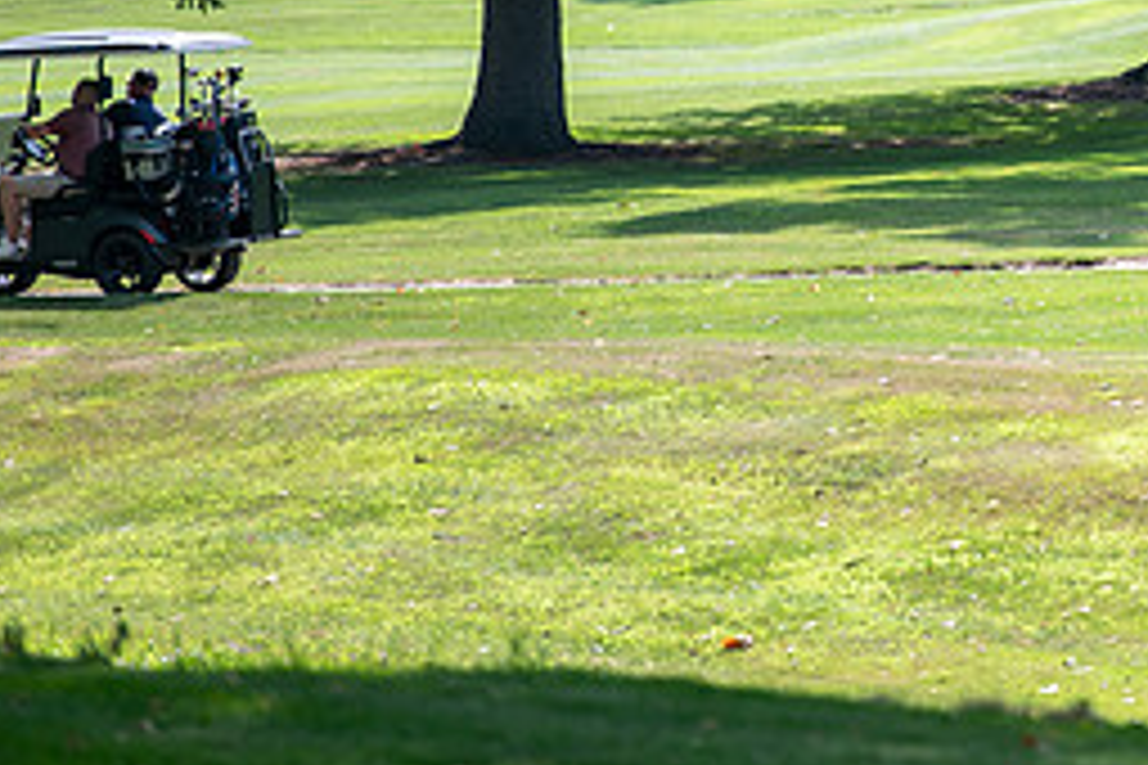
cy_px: -56
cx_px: 1229
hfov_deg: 4.5
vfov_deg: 3.0
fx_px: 14508
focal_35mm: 455
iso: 250
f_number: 3.5
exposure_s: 1/800
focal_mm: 200
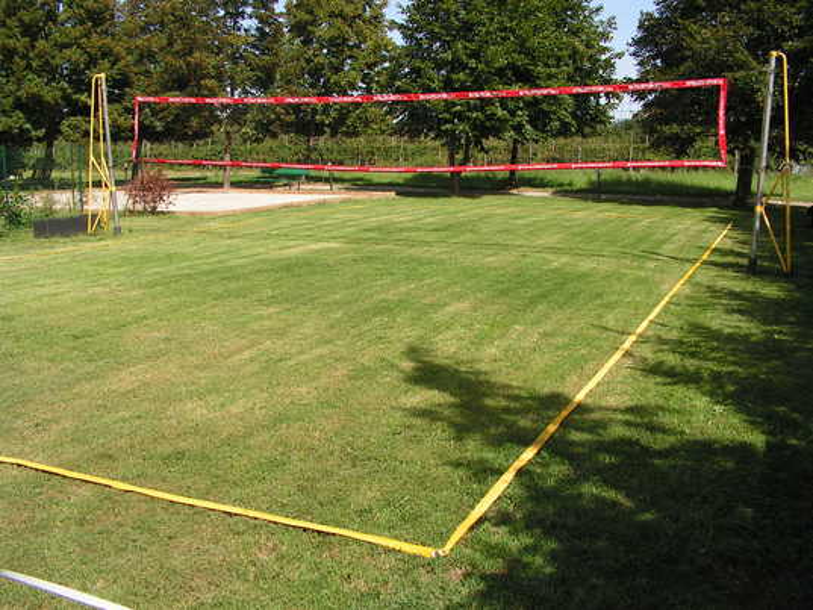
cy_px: 305
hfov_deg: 51.3
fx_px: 846
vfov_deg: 39.7
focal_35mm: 36
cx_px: 406
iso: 64
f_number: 4.8
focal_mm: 6
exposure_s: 1/400
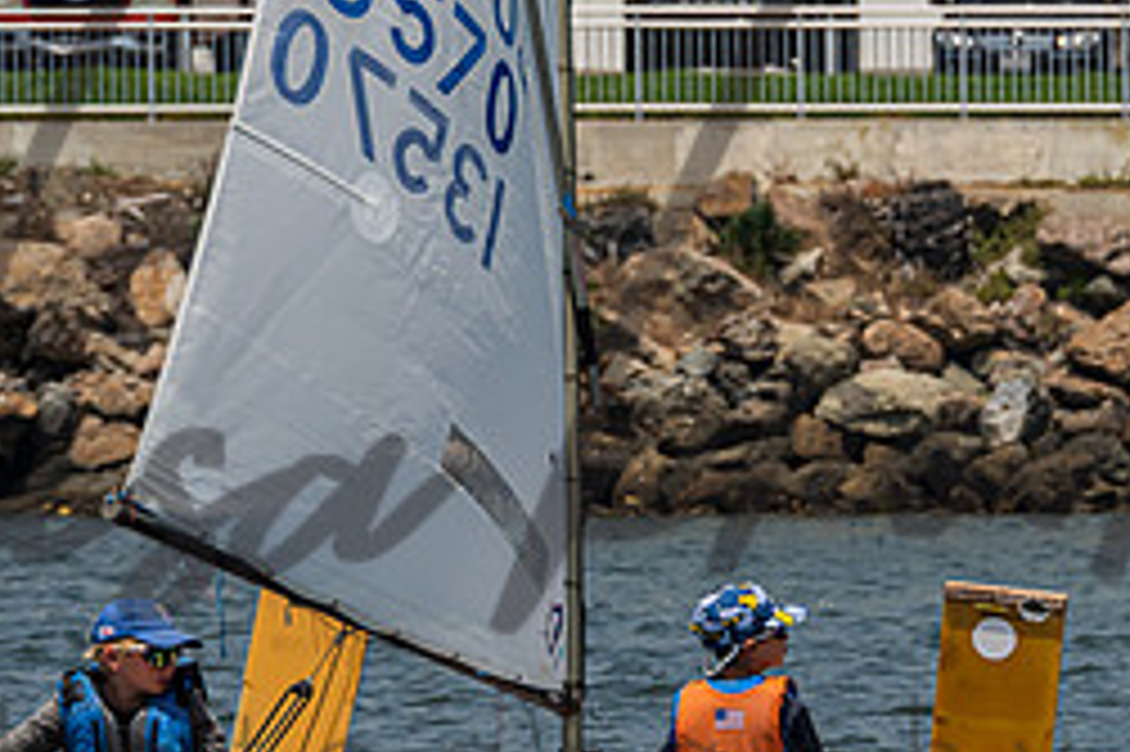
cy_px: 588
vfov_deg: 2.2
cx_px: 930
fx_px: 19793
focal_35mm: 631
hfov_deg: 3.3
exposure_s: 1/1600
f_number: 8
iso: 320
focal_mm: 230
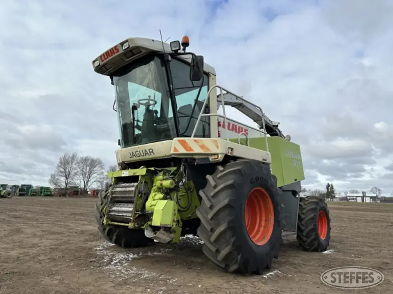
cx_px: 196
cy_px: 147
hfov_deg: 71.6
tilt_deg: +10.4
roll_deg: +1.3
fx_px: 272
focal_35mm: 24
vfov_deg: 56.8
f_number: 1.78
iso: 80
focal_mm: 6.86
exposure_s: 1/3356
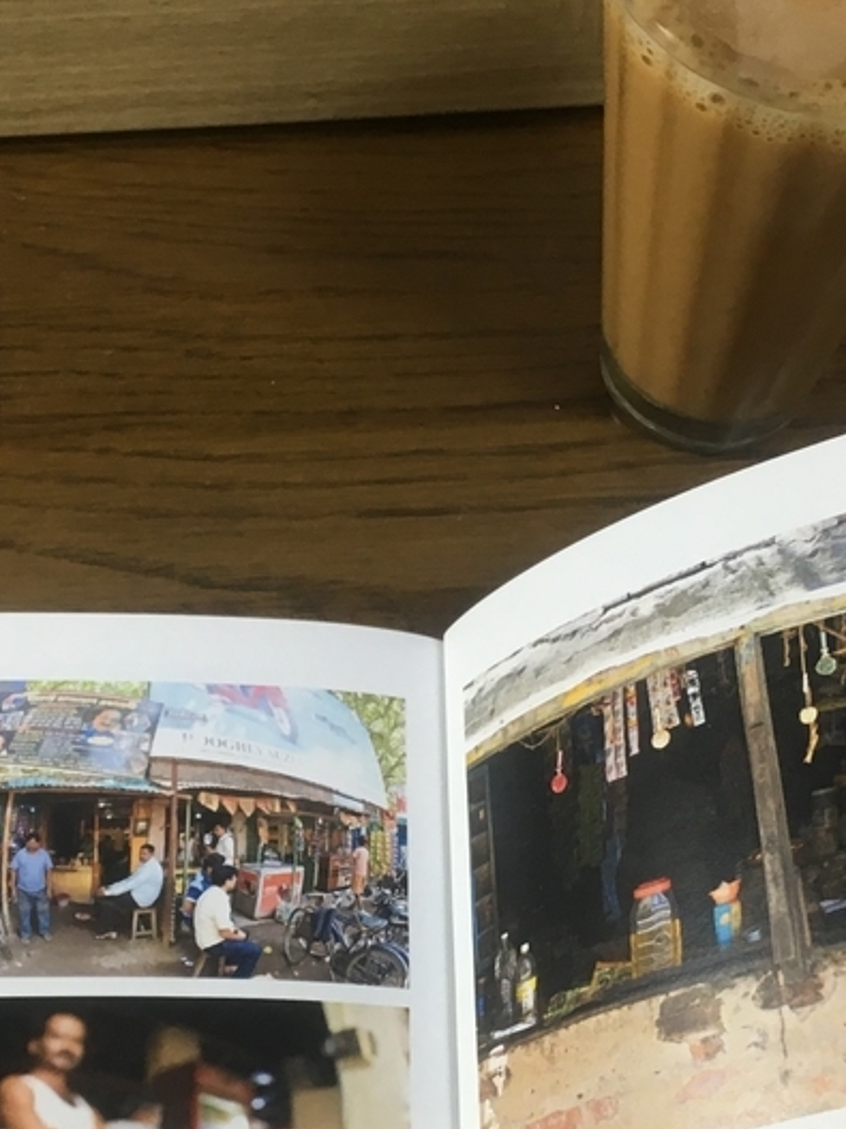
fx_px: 2152
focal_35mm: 66
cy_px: 836
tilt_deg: -61.9
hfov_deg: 22.2
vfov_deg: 29.0
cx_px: 441
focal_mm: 4.15
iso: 64
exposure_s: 1/30
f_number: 2.2
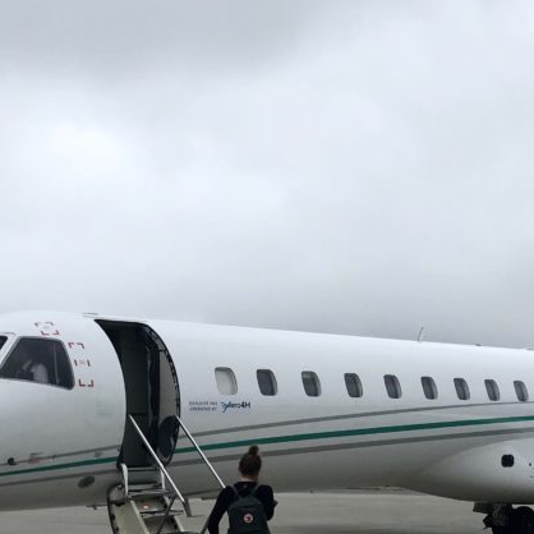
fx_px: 1117
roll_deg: -0.3
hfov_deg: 26.8
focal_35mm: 64
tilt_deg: +6.7
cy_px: 379
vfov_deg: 26.6
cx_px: 314
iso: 20
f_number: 1.8
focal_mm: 3.99
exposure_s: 1/1597
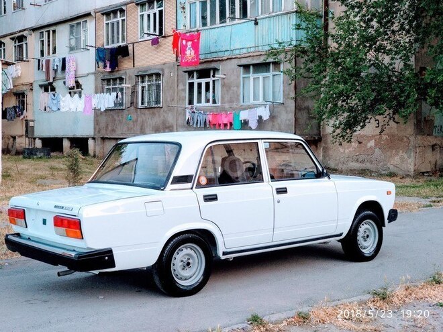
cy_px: 166
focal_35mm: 52
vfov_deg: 28.0
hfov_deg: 36.8
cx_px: 222
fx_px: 665
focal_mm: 5.99
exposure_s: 1/100
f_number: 2.6
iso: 200
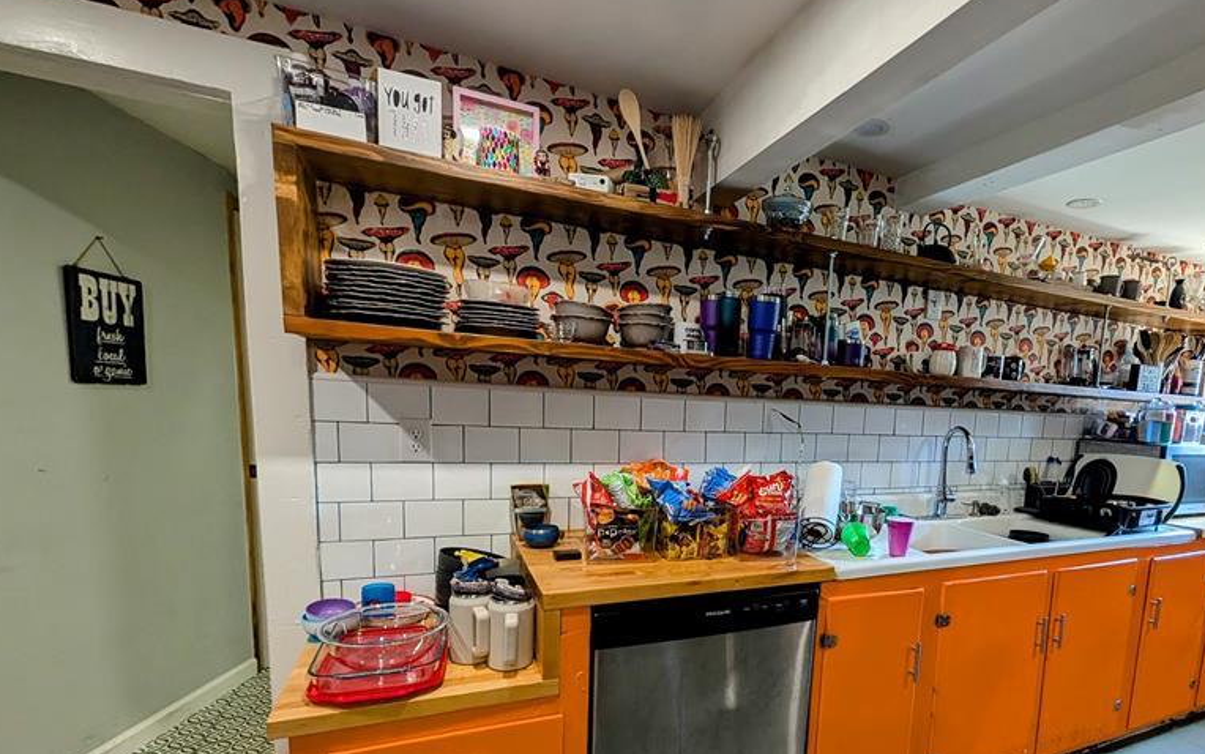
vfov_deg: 66.7
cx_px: 768
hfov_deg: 92.0
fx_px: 558
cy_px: 484
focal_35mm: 17
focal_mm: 2.02
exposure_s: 1/102
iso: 124
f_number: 1.7
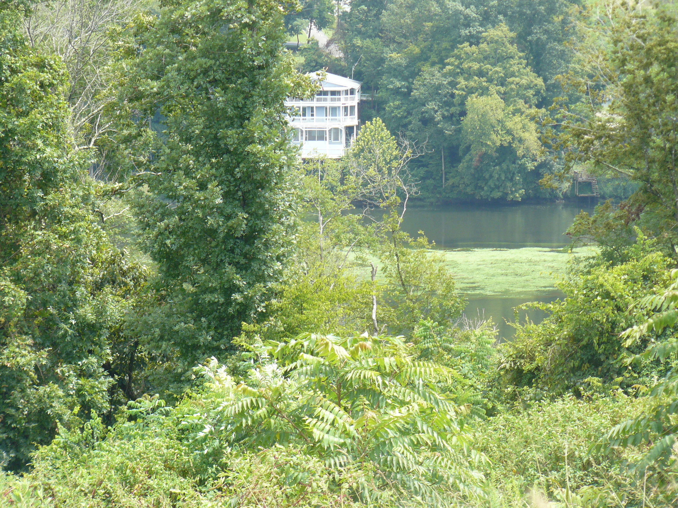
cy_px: 254
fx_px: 3349
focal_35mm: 171
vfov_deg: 8.7
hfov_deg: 11.6
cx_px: 339
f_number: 4
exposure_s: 1/160
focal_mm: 28.6
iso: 100
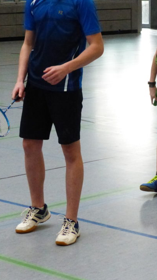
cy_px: 84
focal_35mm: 129
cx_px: 94
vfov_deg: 16.6
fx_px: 954
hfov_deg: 9.4
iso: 1600
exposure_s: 1/200
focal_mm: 15
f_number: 4
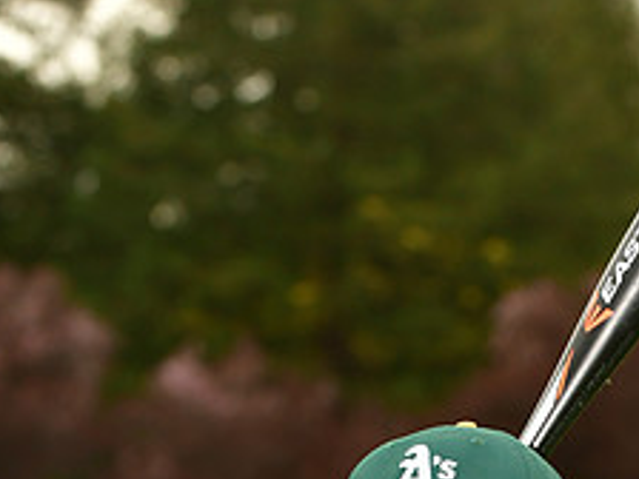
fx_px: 6756
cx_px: 515
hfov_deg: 5.4
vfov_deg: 4.0
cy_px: 770
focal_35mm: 366
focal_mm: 98
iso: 400
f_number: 5
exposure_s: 1/640
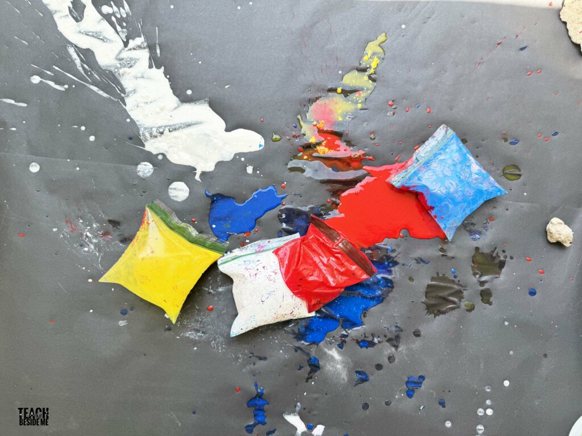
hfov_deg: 71.6
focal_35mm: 24
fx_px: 404
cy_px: 218
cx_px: 291
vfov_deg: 56.8
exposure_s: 1/315
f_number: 1.78
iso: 80
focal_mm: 6.76
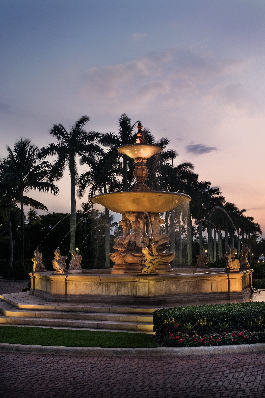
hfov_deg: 31.9
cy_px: 199
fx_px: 464
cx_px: 132
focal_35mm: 42
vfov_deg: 46.4
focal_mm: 27.7
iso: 200
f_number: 8
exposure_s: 1/280
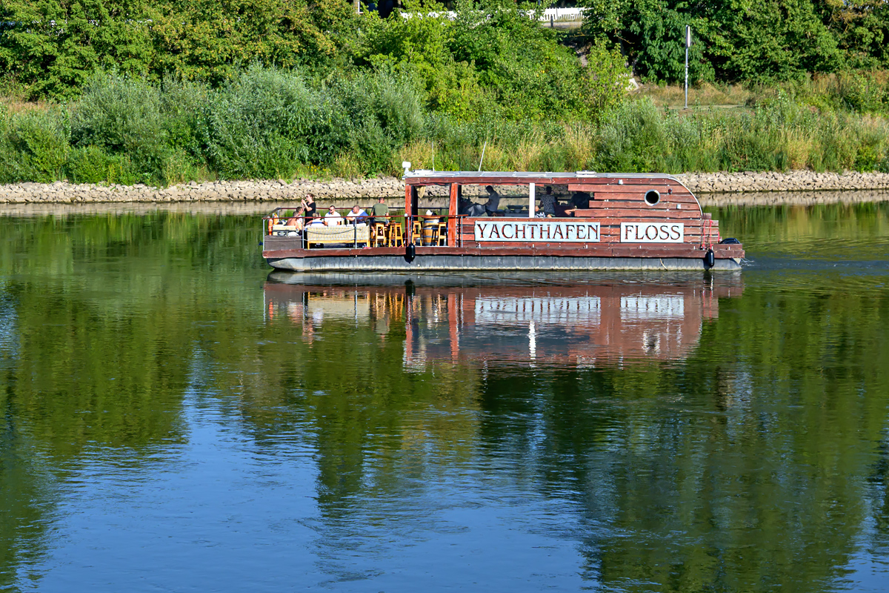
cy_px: 296
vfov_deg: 18.2
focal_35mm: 75
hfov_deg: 27.0
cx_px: 444
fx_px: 1852
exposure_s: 1/500
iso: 200
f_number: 8
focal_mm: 50
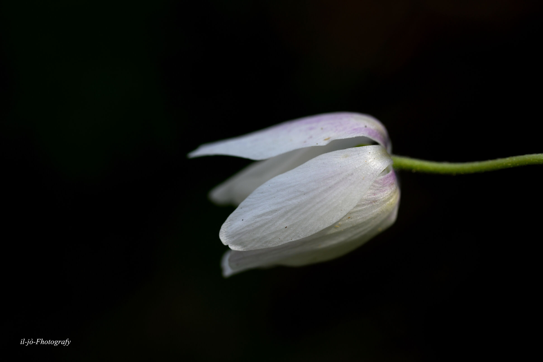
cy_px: 181
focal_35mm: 105
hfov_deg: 19.5
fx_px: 1584
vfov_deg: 13.0
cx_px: 272
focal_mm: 105
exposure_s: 1/500
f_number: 8
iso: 400
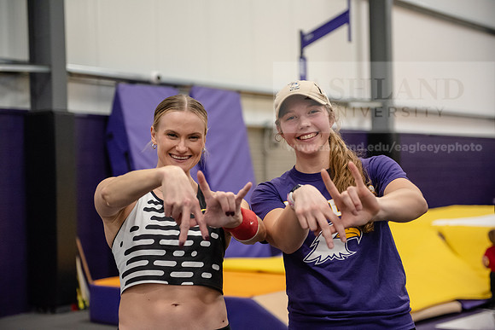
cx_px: 248
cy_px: 165
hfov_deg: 32.4
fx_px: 853
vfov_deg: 21.9
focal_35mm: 62
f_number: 3.2
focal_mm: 62
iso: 4000
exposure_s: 1/400
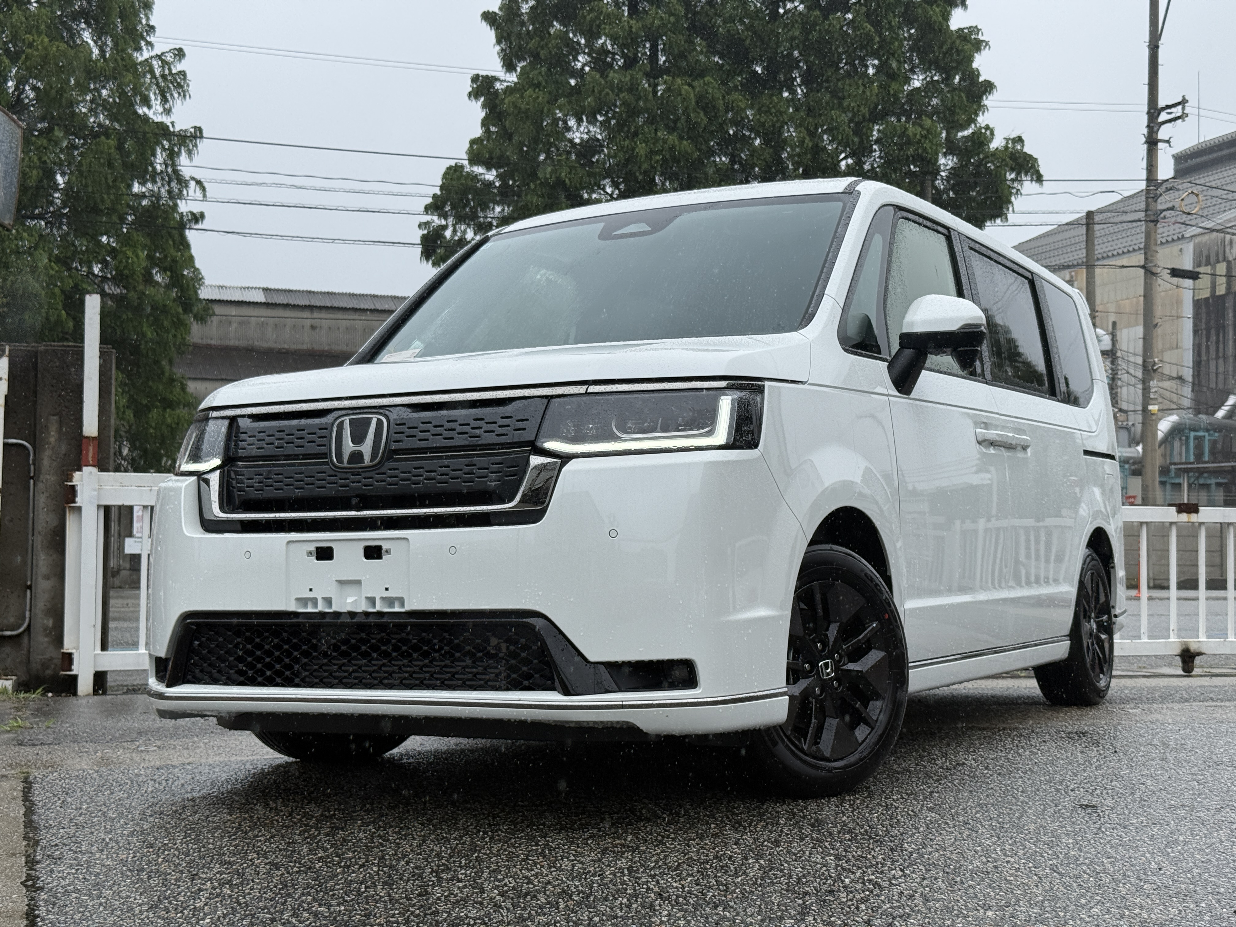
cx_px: 618
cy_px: 464
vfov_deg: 30.3
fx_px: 1714
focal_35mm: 48
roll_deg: -0.5
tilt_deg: +3.0
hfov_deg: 39.7
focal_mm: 6.76
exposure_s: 1/1575
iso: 64
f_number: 1.78
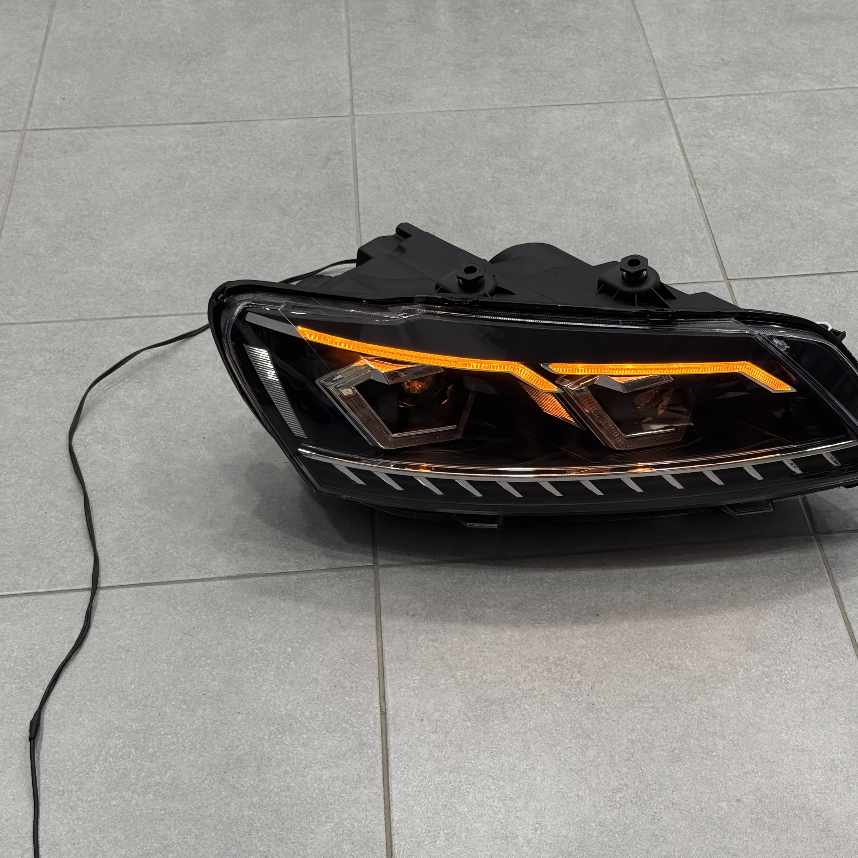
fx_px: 1598
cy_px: 426
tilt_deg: -39.8
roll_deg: -0.1
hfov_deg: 29.9
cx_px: 532
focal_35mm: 57
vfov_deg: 30.0
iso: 125
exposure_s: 1/392
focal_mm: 6.76
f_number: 1.78
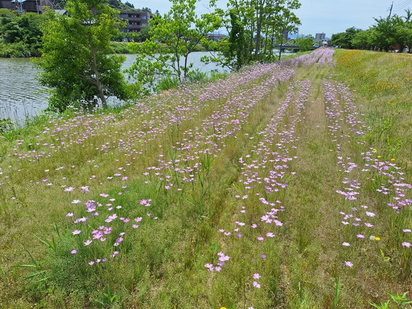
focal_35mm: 23
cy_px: 154
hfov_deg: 73.9
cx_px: 206
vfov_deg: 58.9
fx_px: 274
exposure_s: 1/2985
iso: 40
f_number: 1.8
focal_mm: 5.54
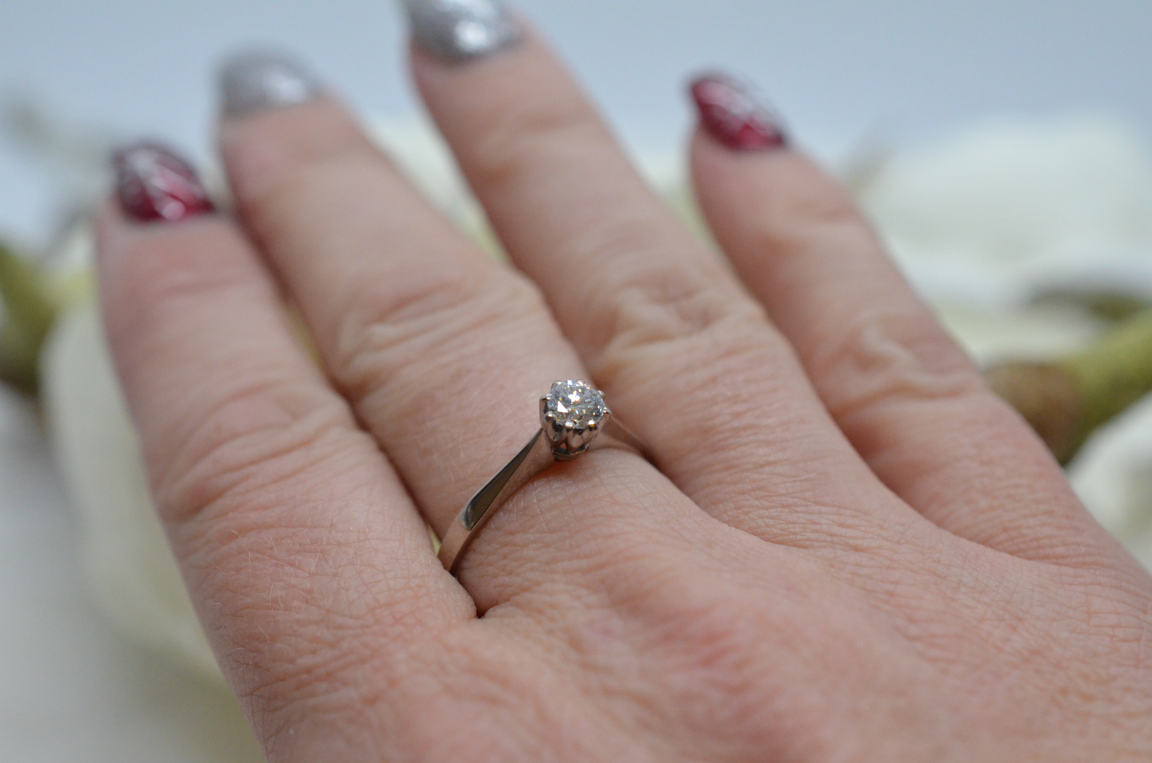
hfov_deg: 33.5
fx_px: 1916
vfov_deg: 22.5
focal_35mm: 60
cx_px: 576
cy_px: 382
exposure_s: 1/2000
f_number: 5
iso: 3200
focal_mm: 40
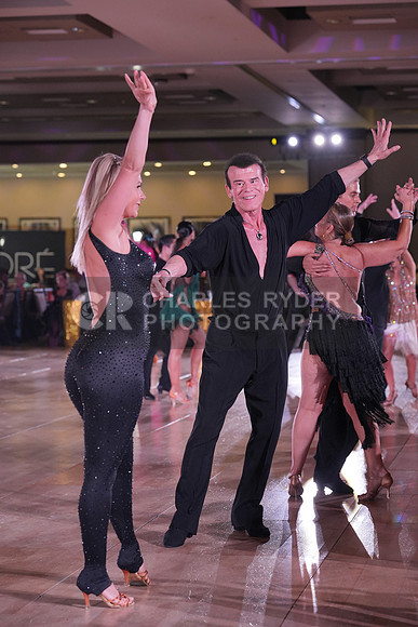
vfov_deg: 23.6
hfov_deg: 15.9
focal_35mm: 86
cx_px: 209
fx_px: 1497
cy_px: 314
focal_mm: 86
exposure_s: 1/400
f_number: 4
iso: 1600
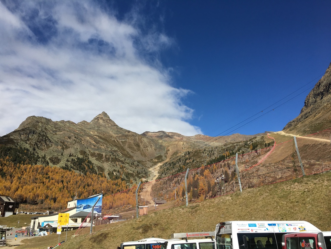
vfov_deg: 48.2
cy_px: 124
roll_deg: +0.7
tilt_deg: +20.5
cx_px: 166
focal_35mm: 29
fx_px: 277
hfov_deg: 61.7
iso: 25
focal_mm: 4.15
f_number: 2.2
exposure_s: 1/2137
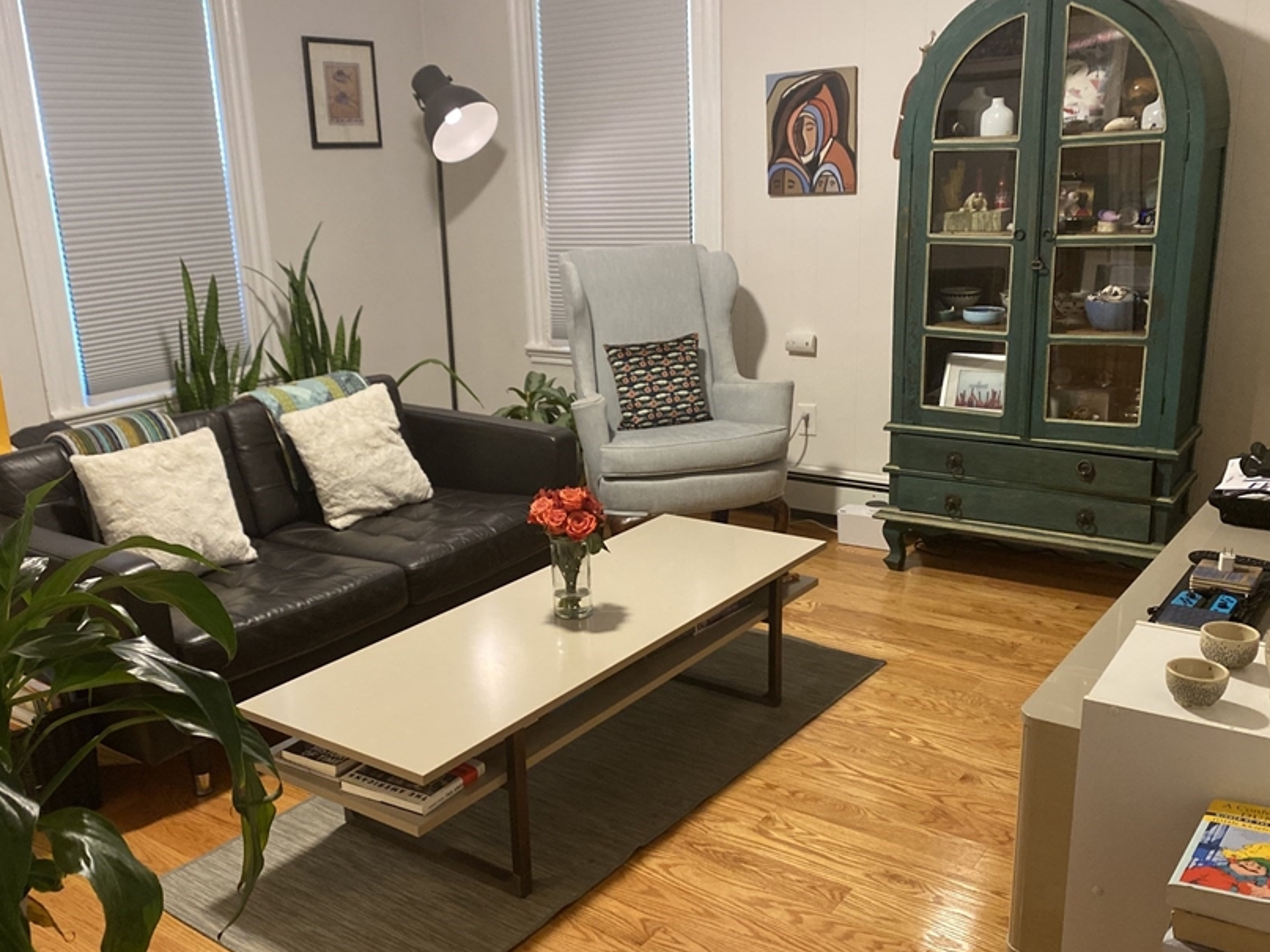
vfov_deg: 42.9
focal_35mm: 33
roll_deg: +2.6
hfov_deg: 55.3
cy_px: 530
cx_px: 598
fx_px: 1211
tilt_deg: -16.6
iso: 400
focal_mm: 4.25
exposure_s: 1/40
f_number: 1.8
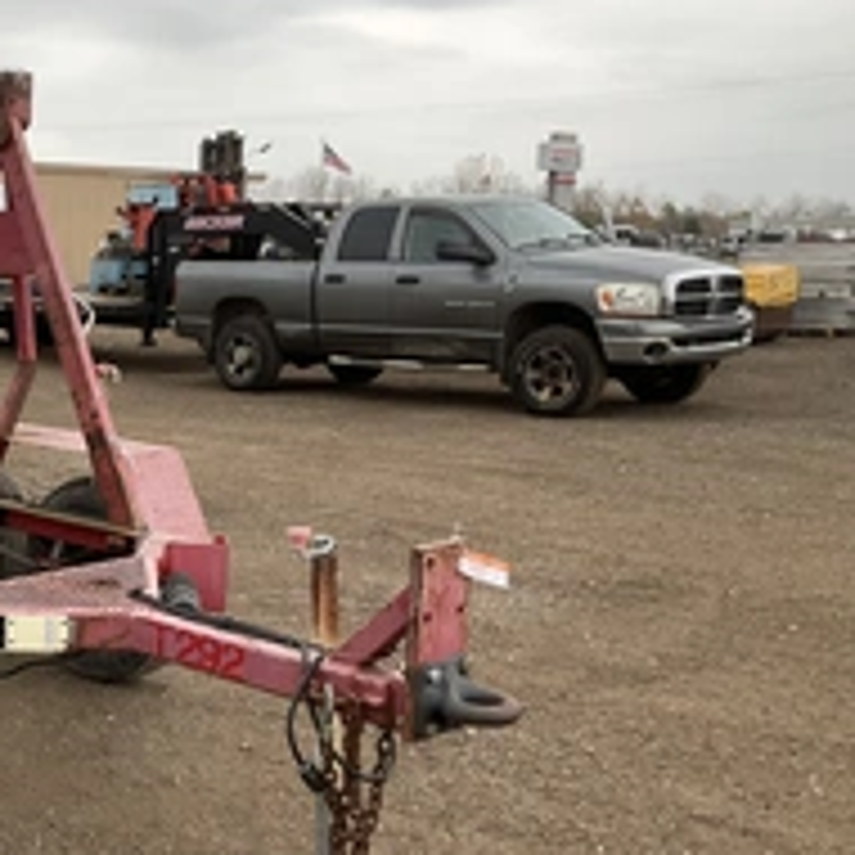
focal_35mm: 54
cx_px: -36
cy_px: 508
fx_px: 1509
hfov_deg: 29.2
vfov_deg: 31.6
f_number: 1.8
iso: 20
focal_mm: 3
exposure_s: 1/122
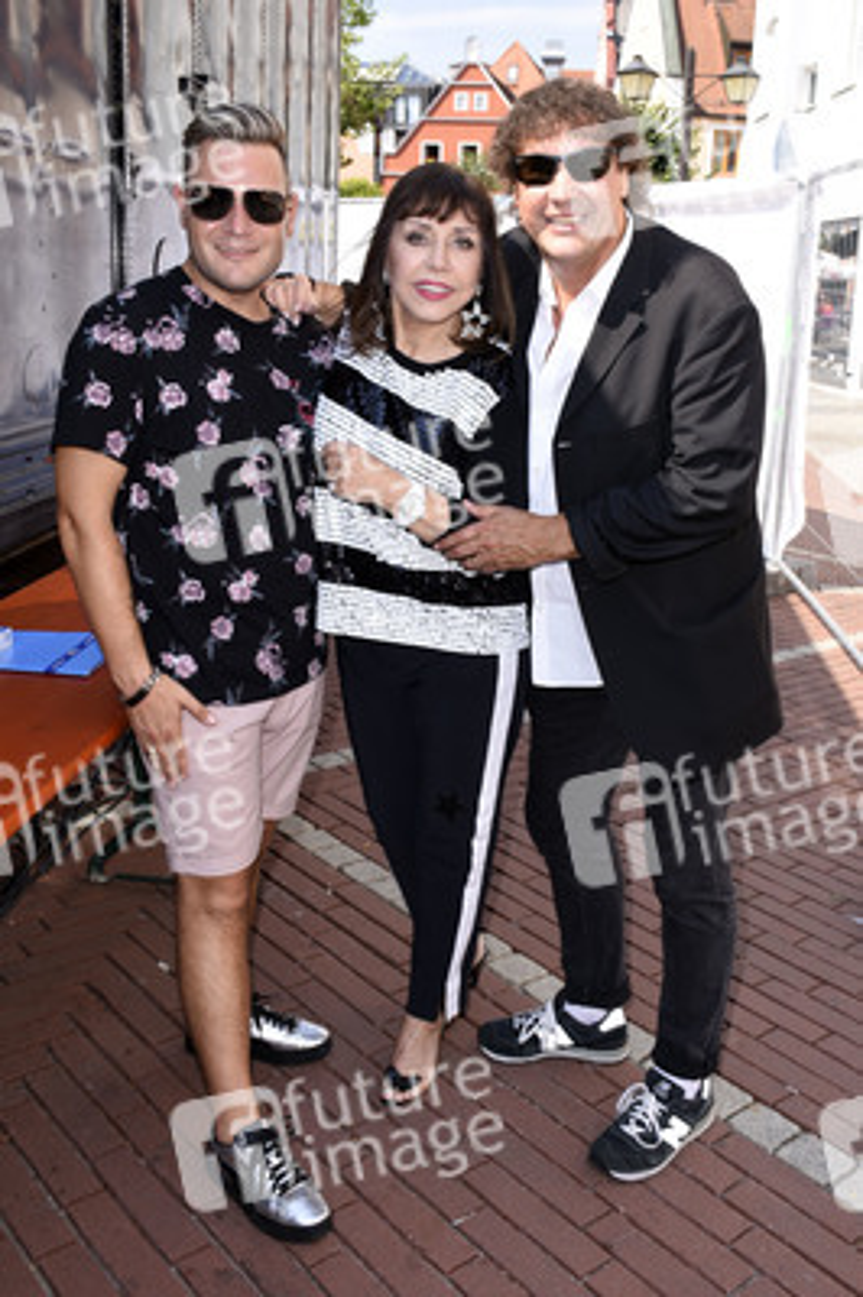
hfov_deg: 38.3
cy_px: 648
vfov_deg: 55.1
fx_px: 1243
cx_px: 432
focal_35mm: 34
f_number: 6.3
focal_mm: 23
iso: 100
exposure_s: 1/160
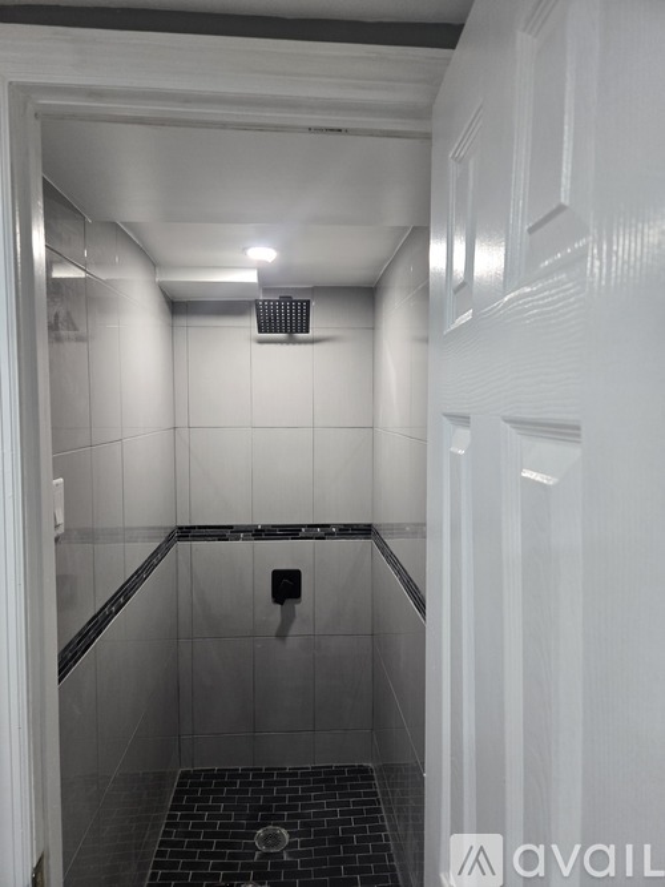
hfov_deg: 58.9
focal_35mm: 23
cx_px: 332
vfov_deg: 73.9
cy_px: 444
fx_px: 589
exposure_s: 1/120
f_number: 1.8
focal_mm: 5.4
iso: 250
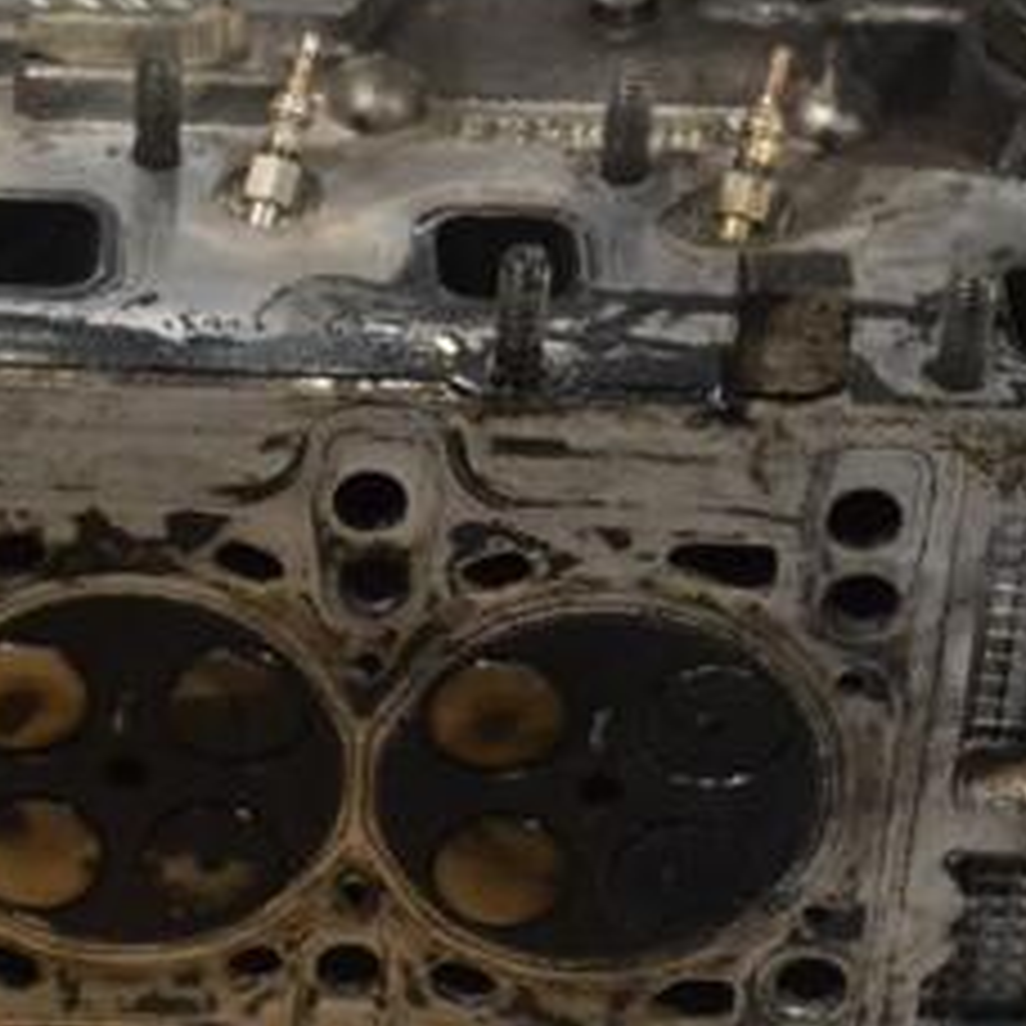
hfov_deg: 12.9
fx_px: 4493
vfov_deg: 13.0
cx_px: 32
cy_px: 490
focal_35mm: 134
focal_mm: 40
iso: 3200
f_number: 8
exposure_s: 1/250
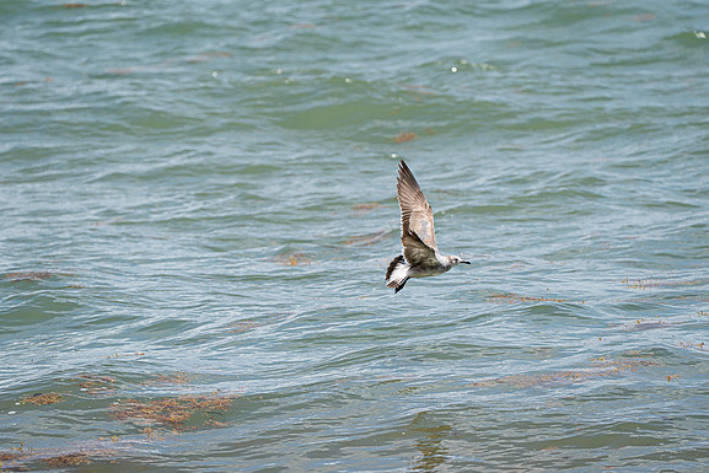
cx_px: 355
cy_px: 236
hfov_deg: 5.1
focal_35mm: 402
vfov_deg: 3.4
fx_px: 7919
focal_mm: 400
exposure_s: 1/1250
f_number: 10
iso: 640
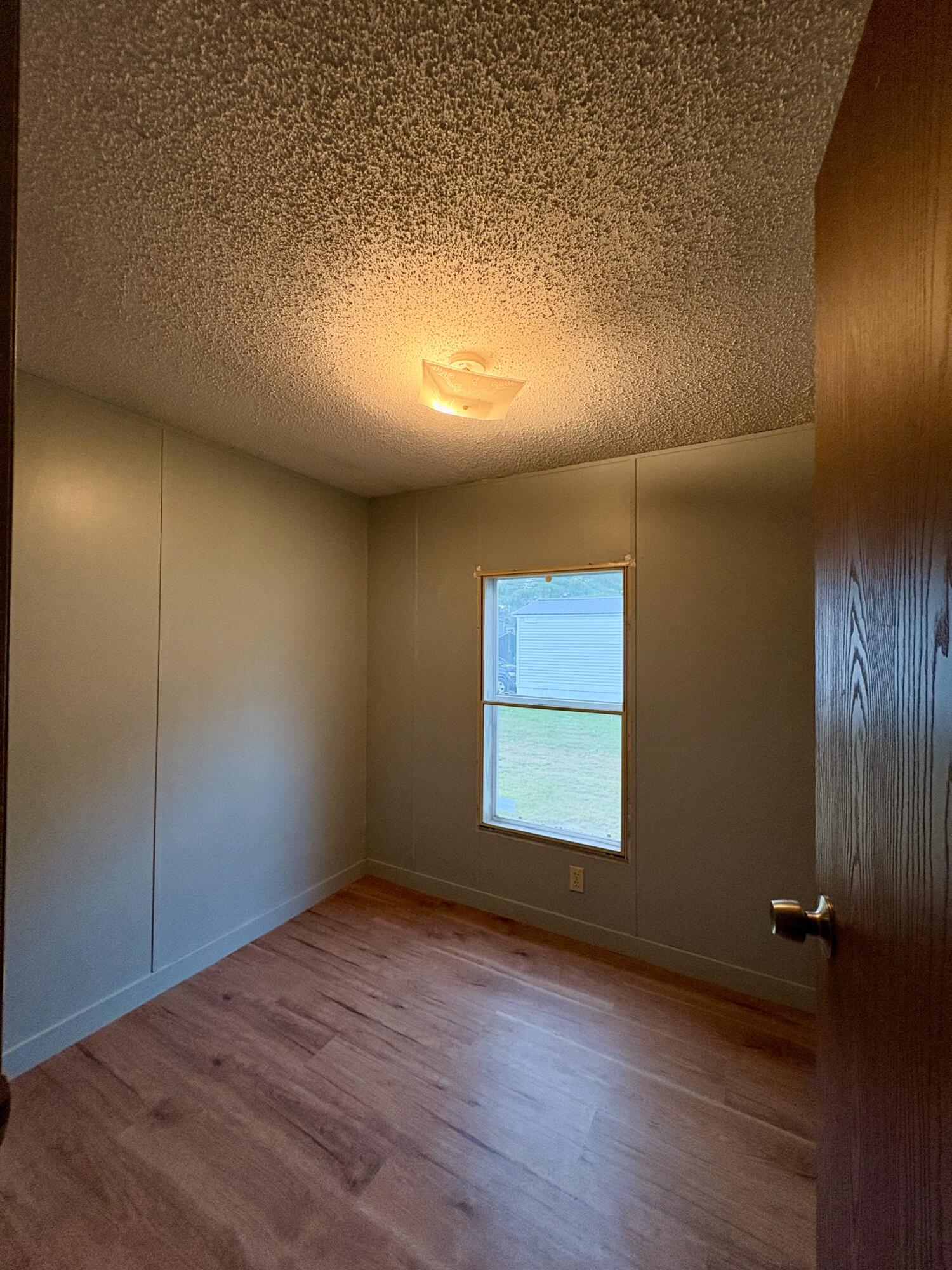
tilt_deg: +0.7
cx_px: 476
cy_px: 635
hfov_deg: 85.7
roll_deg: -0.8
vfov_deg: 102.1
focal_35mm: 14
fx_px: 513
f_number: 2.2
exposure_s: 1/120
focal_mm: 2.22
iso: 400
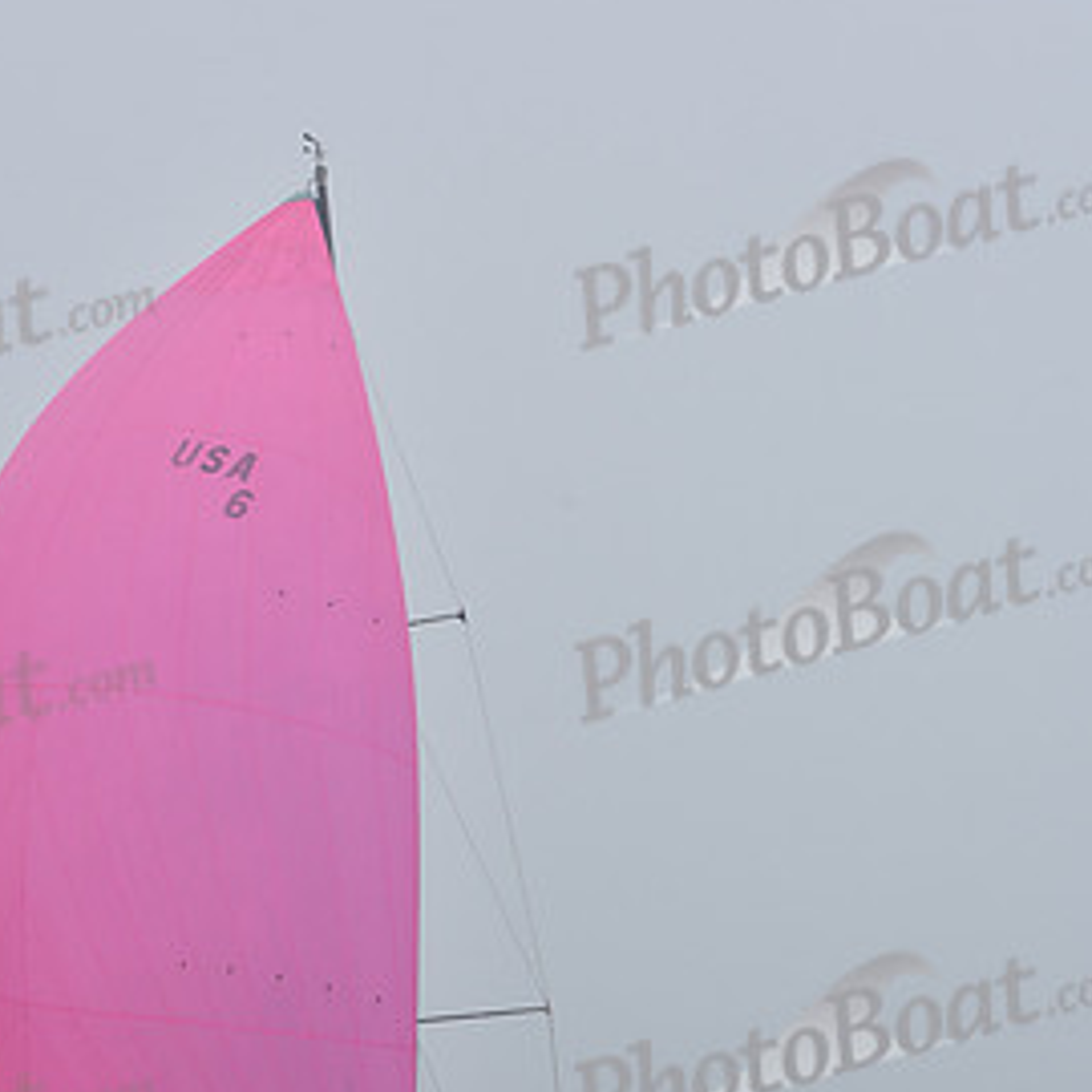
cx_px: 366
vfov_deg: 11.1
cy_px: 886
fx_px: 5603
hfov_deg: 11.1
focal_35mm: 157
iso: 250
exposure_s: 1/800
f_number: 10
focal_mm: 86
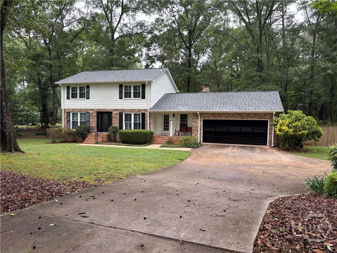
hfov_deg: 67.3
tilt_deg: -1.9
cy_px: 126
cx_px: 168
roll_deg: -0.3
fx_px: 253
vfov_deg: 53.1
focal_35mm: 26
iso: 80
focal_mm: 5.96
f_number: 1.6
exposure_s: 1/228
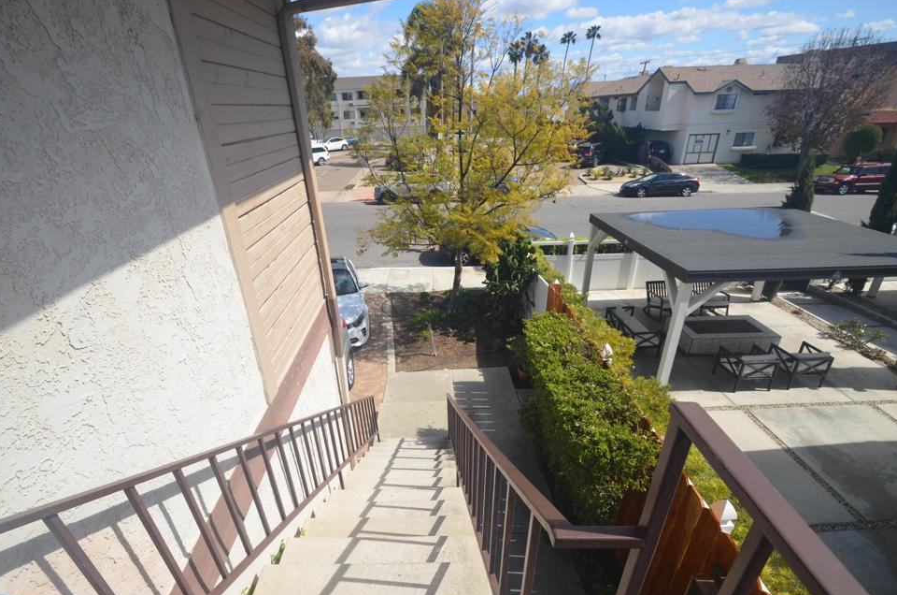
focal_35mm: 16
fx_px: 398
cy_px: 308
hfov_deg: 96.8
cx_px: 428
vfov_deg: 73.5
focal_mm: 10
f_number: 8
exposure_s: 1/250
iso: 100
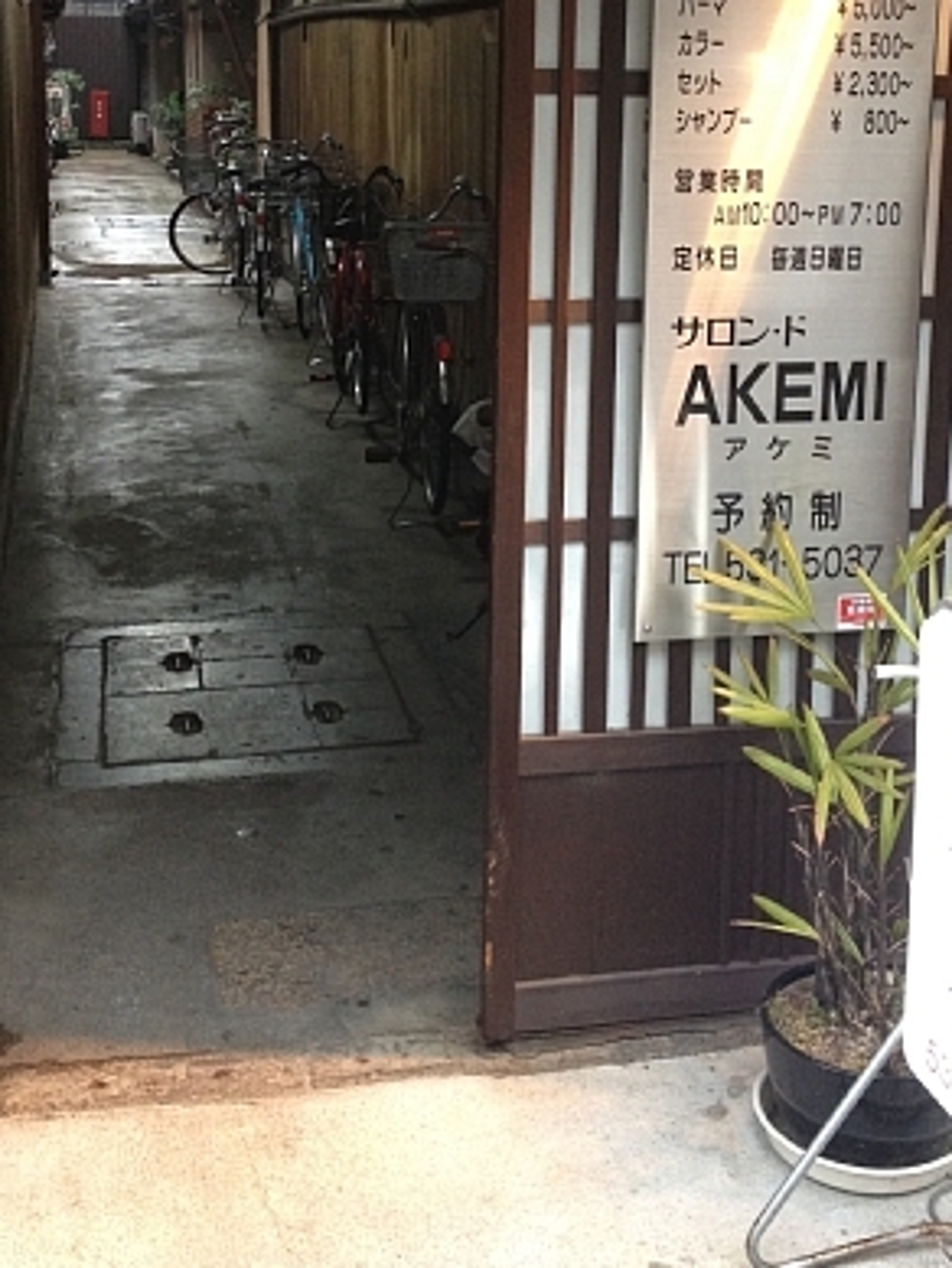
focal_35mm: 54
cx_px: 489
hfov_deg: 27.0
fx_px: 1979
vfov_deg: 34.9
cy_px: 346
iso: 160
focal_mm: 4.28
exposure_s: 1/20
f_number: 2.4
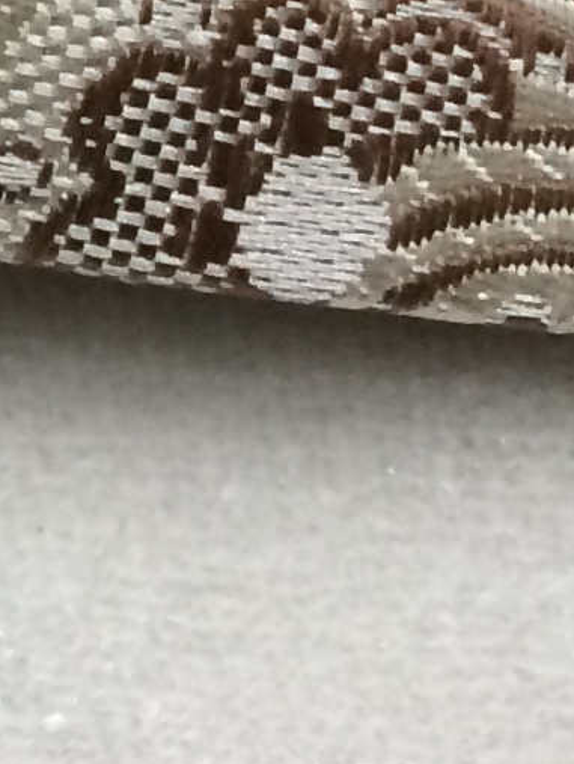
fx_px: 4262
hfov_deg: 6.8
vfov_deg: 9.7
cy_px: -628
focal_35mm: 193
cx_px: -1255
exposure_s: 1/33
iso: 64
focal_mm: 4.12
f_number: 2.2
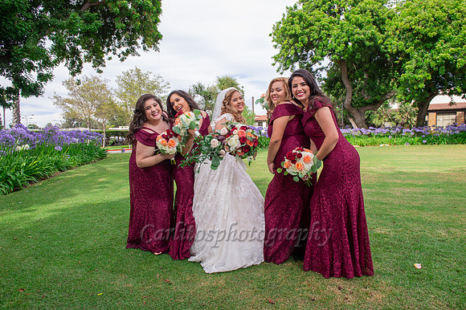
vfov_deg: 53.1
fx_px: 310
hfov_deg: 73.8
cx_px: 233
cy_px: 155
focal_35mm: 24
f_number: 7.1
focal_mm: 24
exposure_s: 1/250
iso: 400
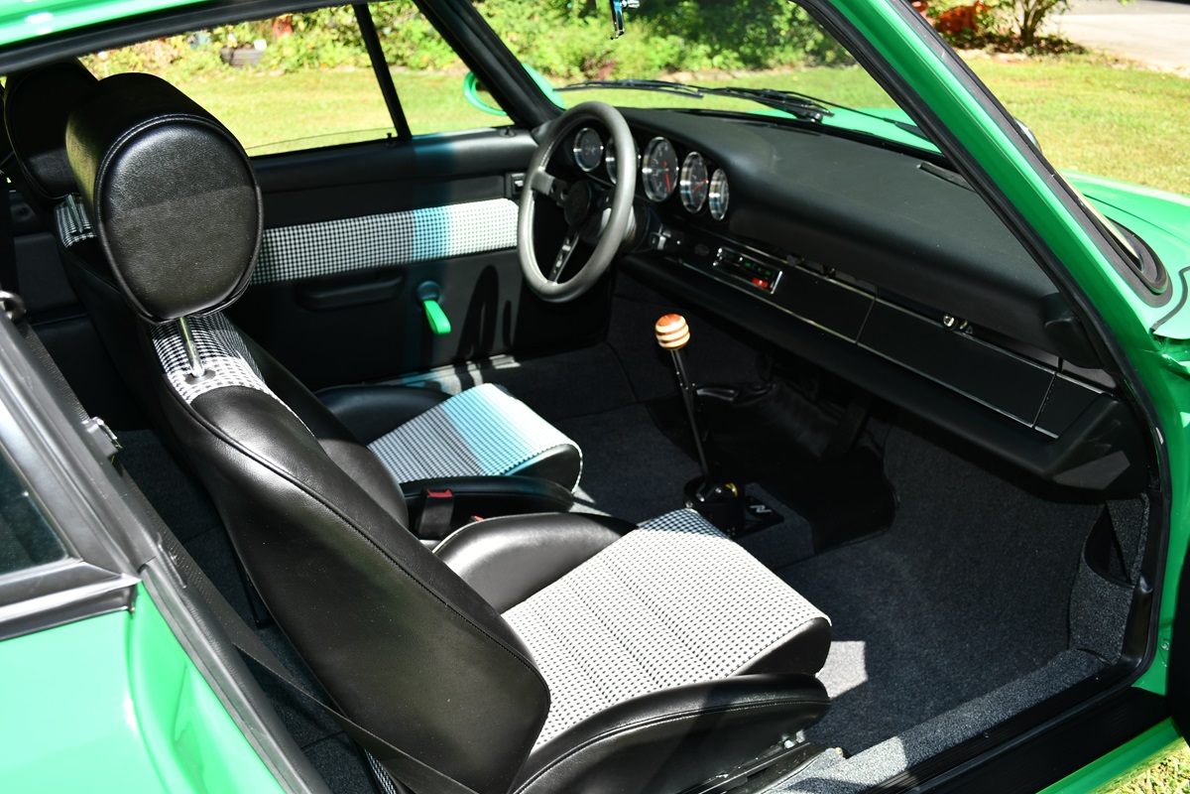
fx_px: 992
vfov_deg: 43.6
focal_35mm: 30
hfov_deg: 61.9
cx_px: 595
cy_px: 397
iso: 100
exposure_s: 1/250
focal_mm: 20
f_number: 5.6
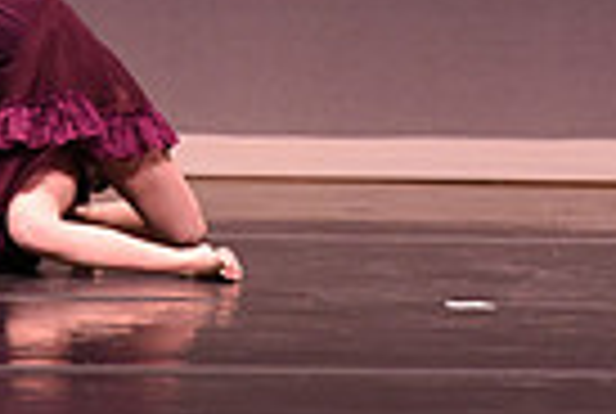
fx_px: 14473
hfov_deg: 2.4
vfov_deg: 1.6
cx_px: 9
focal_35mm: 844
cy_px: -61
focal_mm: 200
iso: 2000
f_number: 4
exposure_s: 1/250
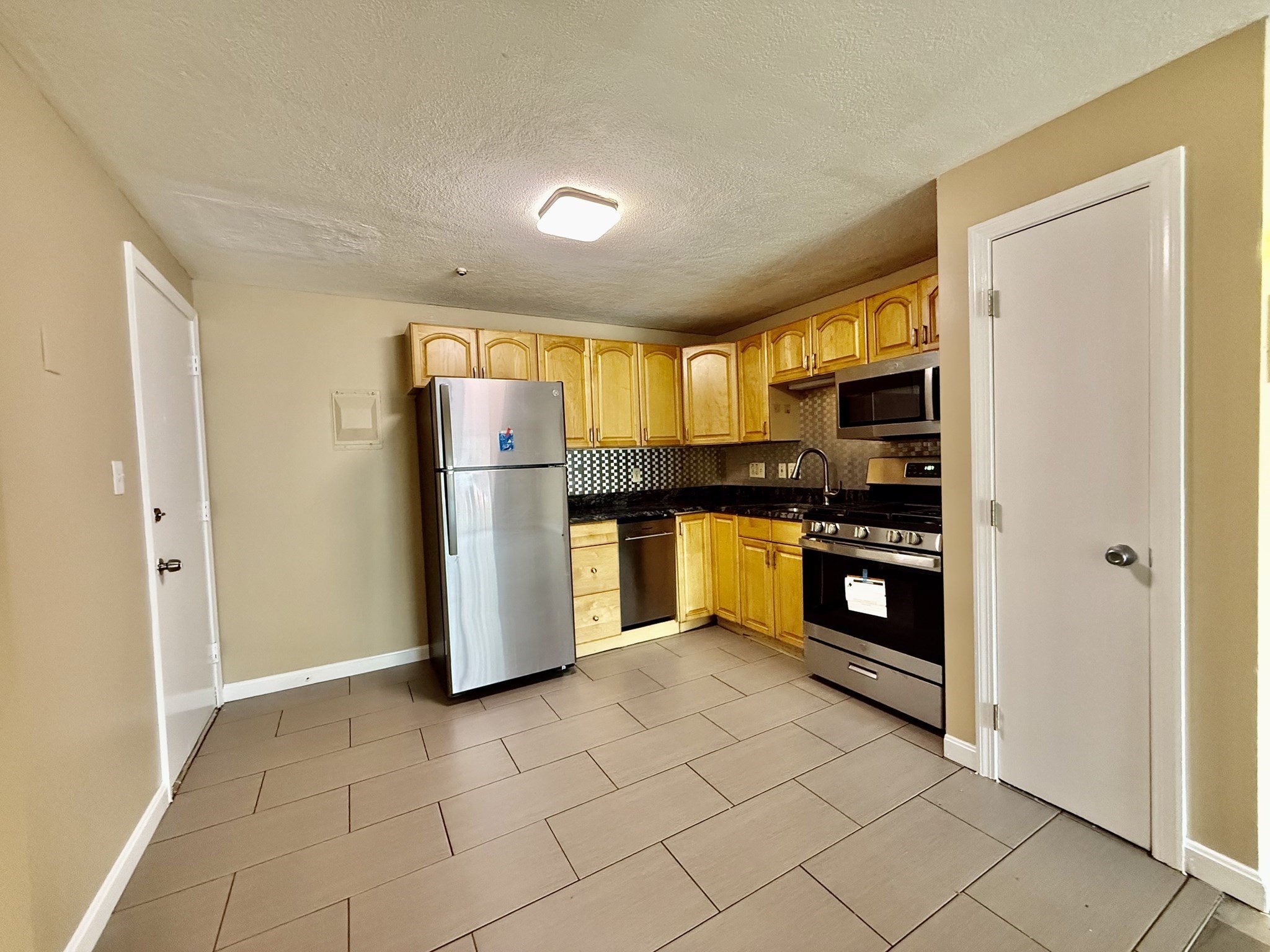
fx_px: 514
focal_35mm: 14
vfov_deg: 85.7
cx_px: 635
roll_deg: +2.1
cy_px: 476
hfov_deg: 102.1
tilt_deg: -2.3
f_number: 2.2
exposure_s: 1/60
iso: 640
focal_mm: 2.22
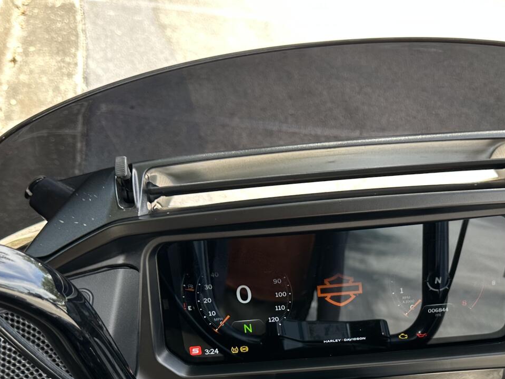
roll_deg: -13.3
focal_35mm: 50
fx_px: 729
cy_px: 343
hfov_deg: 37.8
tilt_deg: -31.8
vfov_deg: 28.0
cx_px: 329
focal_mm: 6.86
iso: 80
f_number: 1.78
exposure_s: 1/254
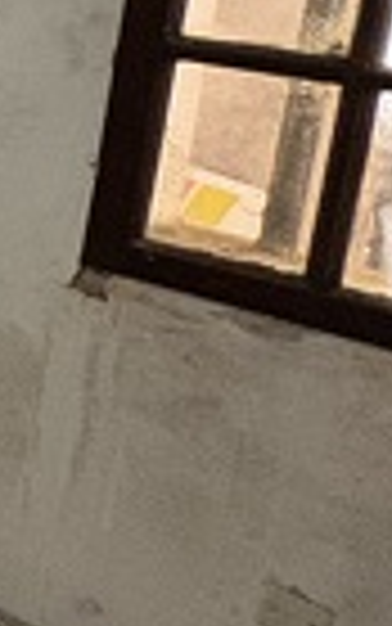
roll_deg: +0.3
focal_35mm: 71
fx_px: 1212
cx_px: -982
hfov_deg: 9.6
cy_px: -18
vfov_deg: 27.1
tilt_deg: -9.9
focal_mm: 2.22
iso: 500
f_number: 2.2
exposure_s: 1/50
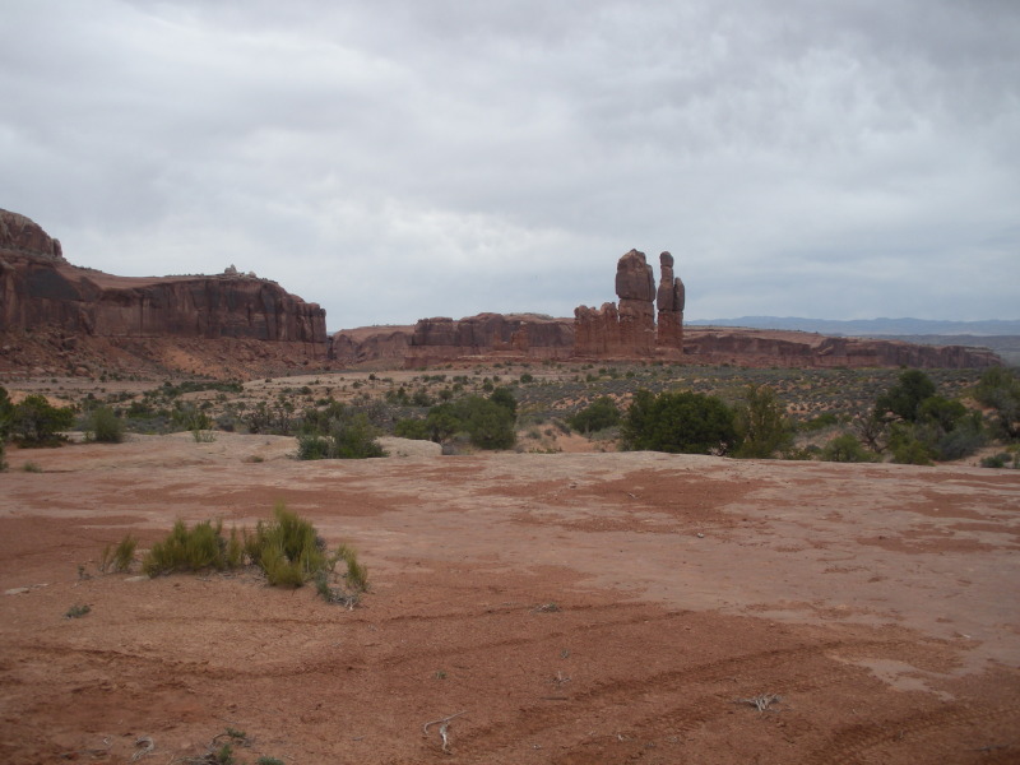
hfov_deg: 51.4
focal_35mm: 36
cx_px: 510
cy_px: 382
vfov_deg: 39.7
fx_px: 1061
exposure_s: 1/868
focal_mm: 6.3
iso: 64
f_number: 3.5
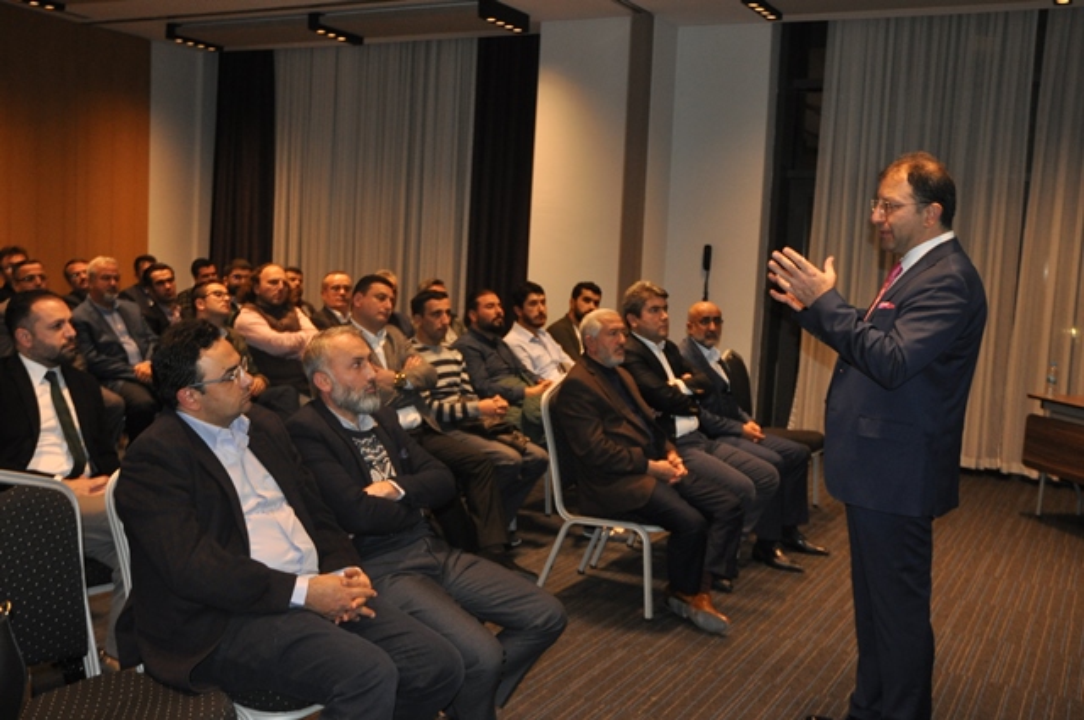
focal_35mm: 38
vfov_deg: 35.4
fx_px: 1128
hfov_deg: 51.3
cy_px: 360
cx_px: 542
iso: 800
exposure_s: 1/60
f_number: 3.8
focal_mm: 25
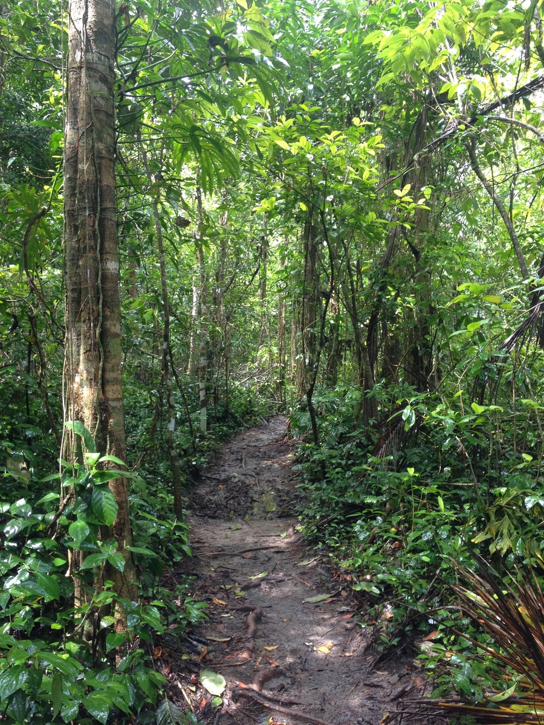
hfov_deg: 40.7
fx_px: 733
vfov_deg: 52.6
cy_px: 362
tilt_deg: -3.2
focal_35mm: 35
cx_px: 272
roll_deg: +0.1
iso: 64
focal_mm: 4.28
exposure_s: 1/60
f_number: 2.4
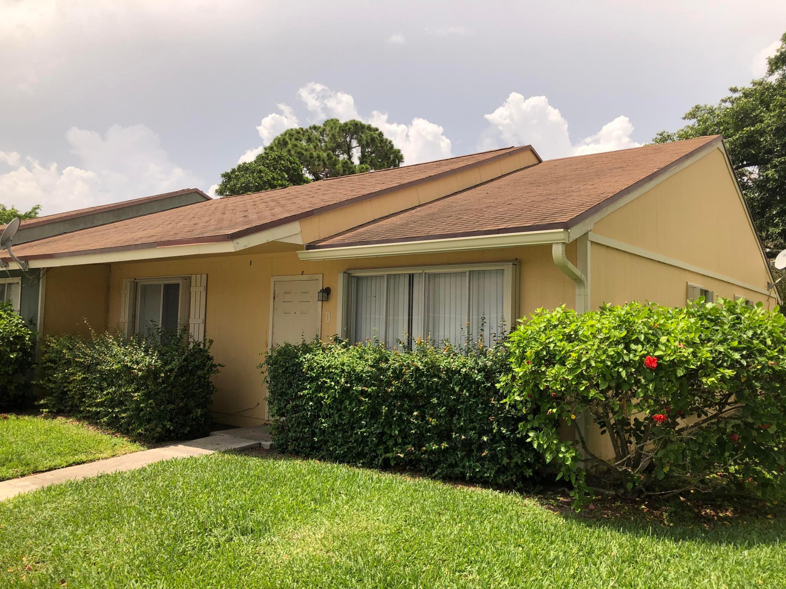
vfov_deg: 49.7
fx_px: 636
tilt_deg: +4.3
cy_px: 294
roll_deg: -2.2
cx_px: 393
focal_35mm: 28
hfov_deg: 63.4
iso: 25
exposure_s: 1/2857
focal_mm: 3.99
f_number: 1.8
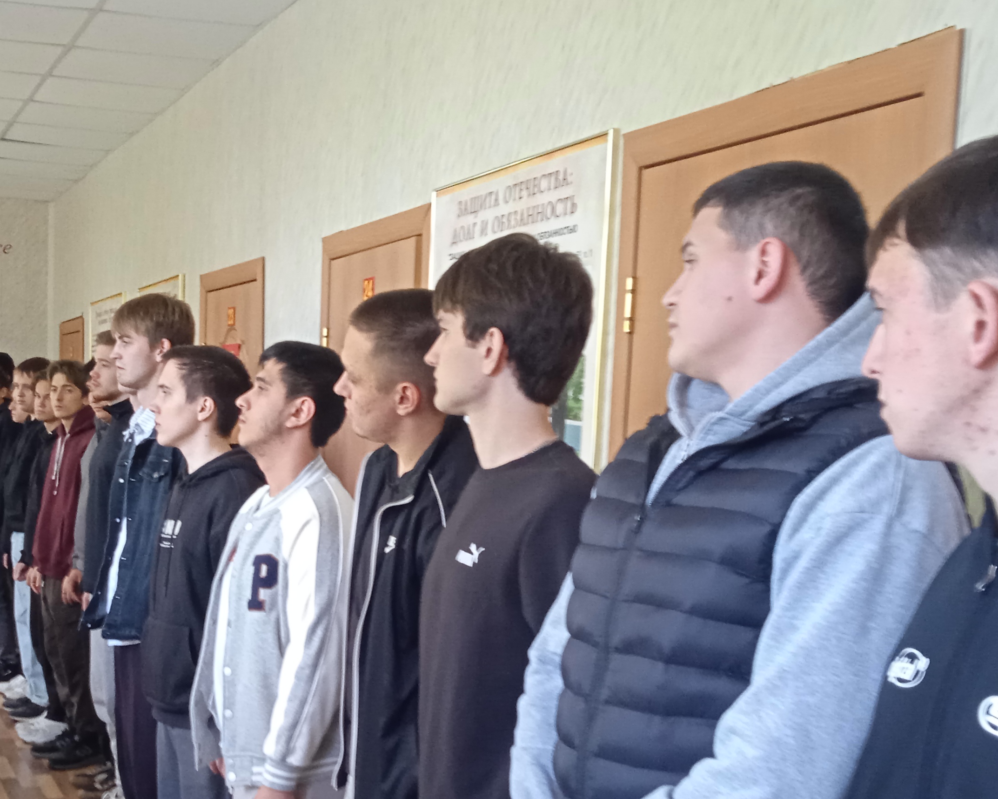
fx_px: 1565
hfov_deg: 35.1
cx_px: 360
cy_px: 624
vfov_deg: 28.1
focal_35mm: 53
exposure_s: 1/25
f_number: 2.2
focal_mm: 3.43
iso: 374
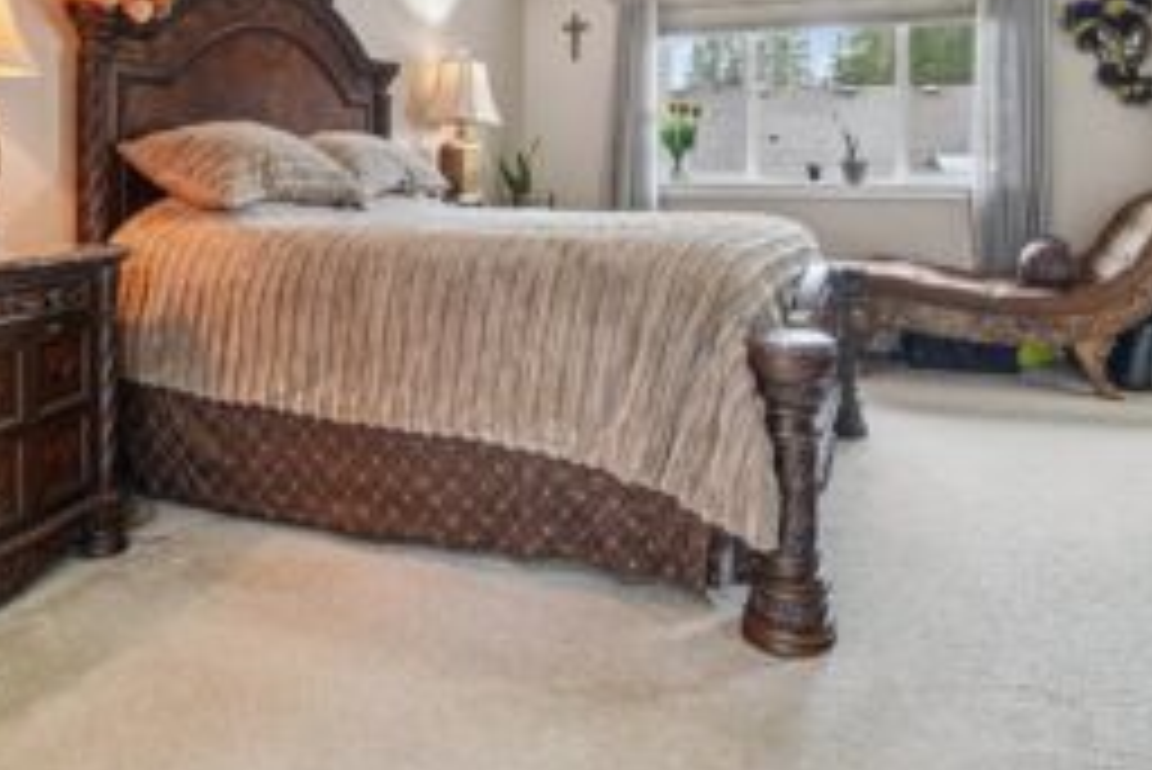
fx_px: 800
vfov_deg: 49.4
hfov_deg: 71.5
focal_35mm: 25
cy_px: 196
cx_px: 585
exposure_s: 1/15
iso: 1600
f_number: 8
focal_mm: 16
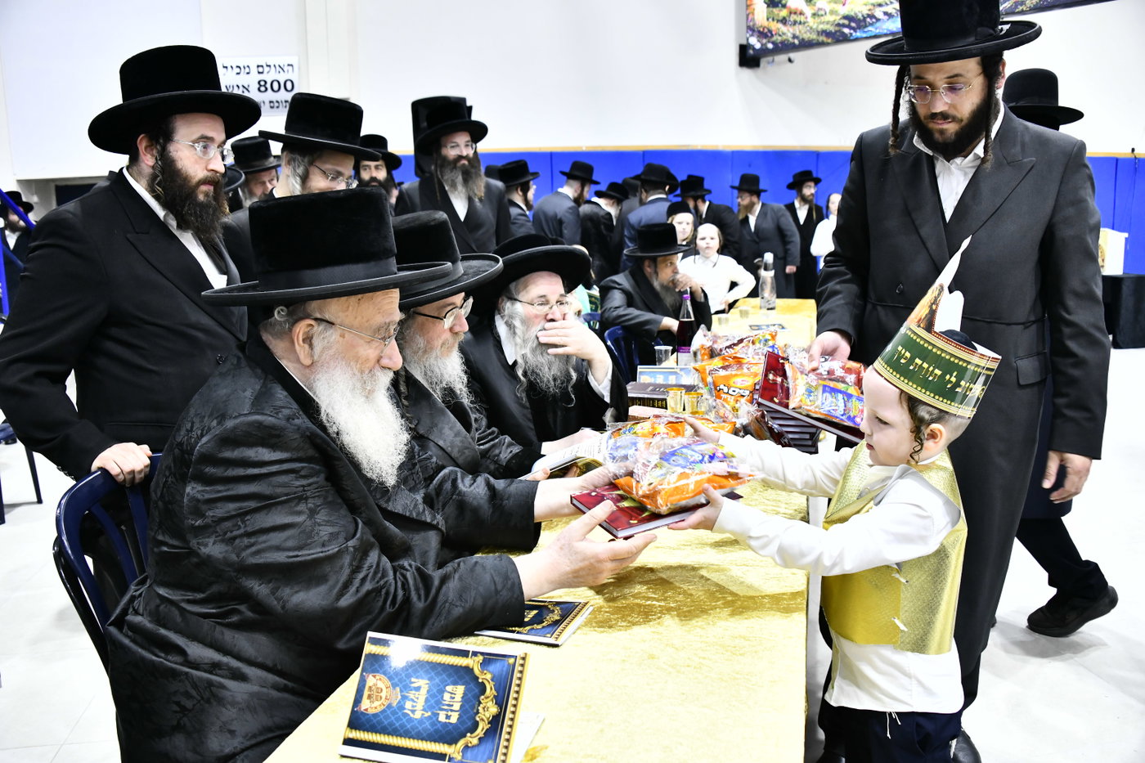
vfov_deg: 46.4
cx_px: 572
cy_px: 382
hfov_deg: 65.5
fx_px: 890
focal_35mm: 28
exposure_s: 1/160
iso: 2000
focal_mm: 28
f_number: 5.6
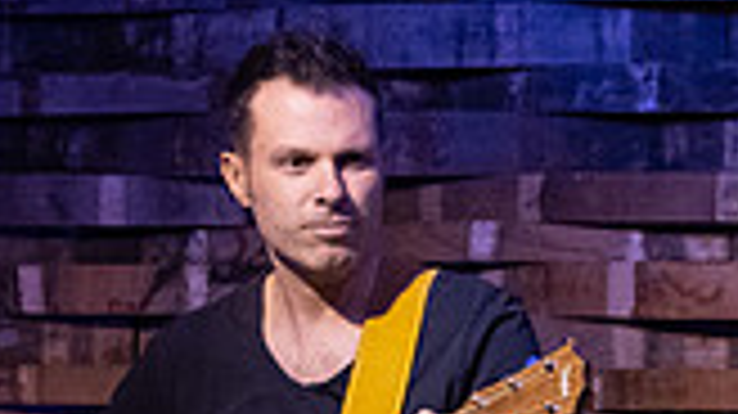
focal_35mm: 481
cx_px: 648
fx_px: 9406
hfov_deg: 4.5
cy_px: 376
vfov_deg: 2.5
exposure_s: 1/200
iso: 6400
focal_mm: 130
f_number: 6.3
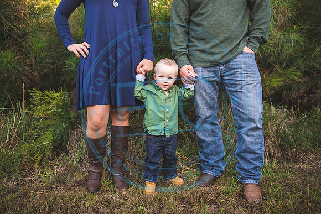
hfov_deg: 65.5
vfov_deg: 46.4
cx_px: 160
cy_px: 107
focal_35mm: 28
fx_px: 250
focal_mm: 28
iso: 200
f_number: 2.8
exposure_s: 1/200
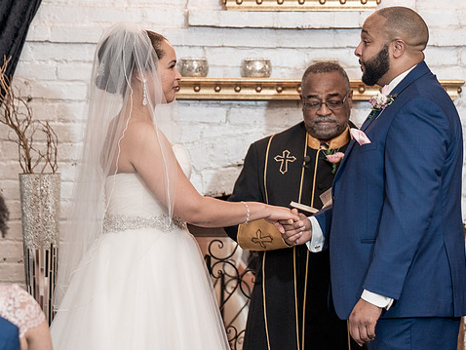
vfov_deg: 6.9
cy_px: 138
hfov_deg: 9.1
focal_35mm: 217
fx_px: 2923
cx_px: 238
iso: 2000
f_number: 4
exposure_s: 1/100
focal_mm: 159
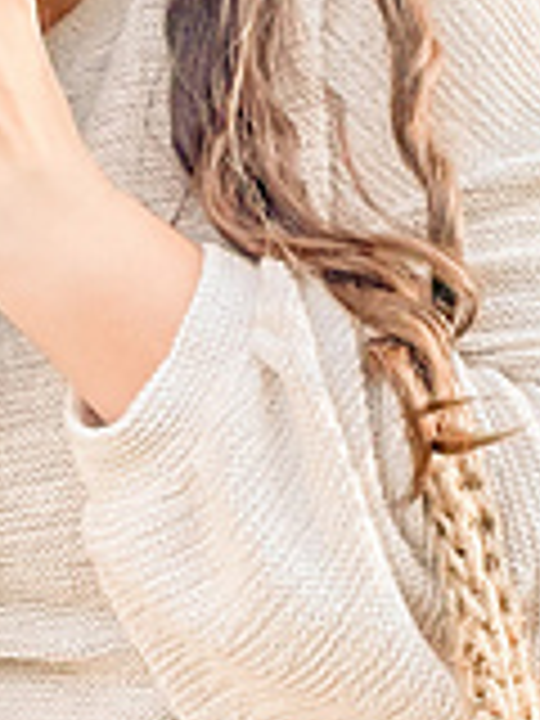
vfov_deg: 16.3
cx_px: 176
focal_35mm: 120
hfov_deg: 12.3
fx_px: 2496
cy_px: 567
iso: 25
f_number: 2.2
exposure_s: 1/125
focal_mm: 2.71
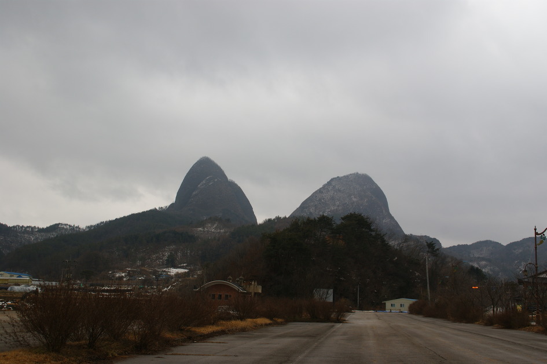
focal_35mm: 45
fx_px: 683
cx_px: 274
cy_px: 182
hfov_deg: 43.6
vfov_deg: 29.8
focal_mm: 30
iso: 100
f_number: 9
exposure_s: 1/80
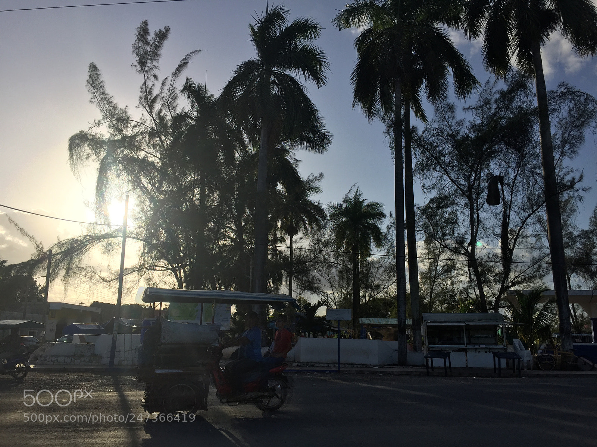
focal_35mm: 29
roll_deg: -0.9
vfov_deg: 48.2
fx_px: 500
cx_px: 298
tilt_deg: +13.5
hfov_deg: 61.7
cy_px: 224
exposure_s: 1/4950
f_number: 2.2
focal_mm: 4.15
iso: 32
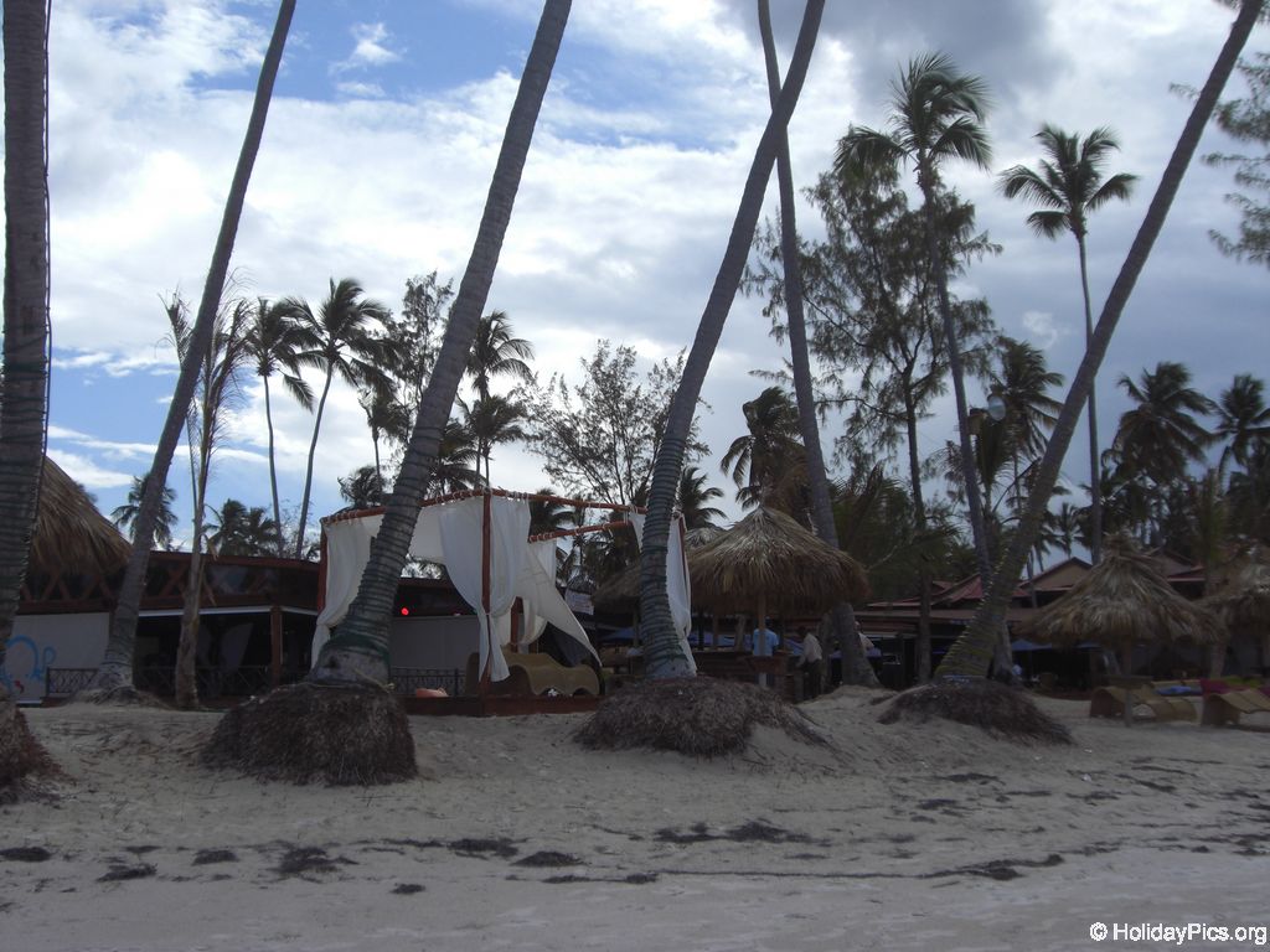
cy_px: 476
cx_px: 635
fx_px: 1394
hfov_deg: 49.0
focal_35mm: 38
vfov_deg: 37.7
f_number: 8
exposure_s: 1/160
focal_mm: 6.2
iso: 64
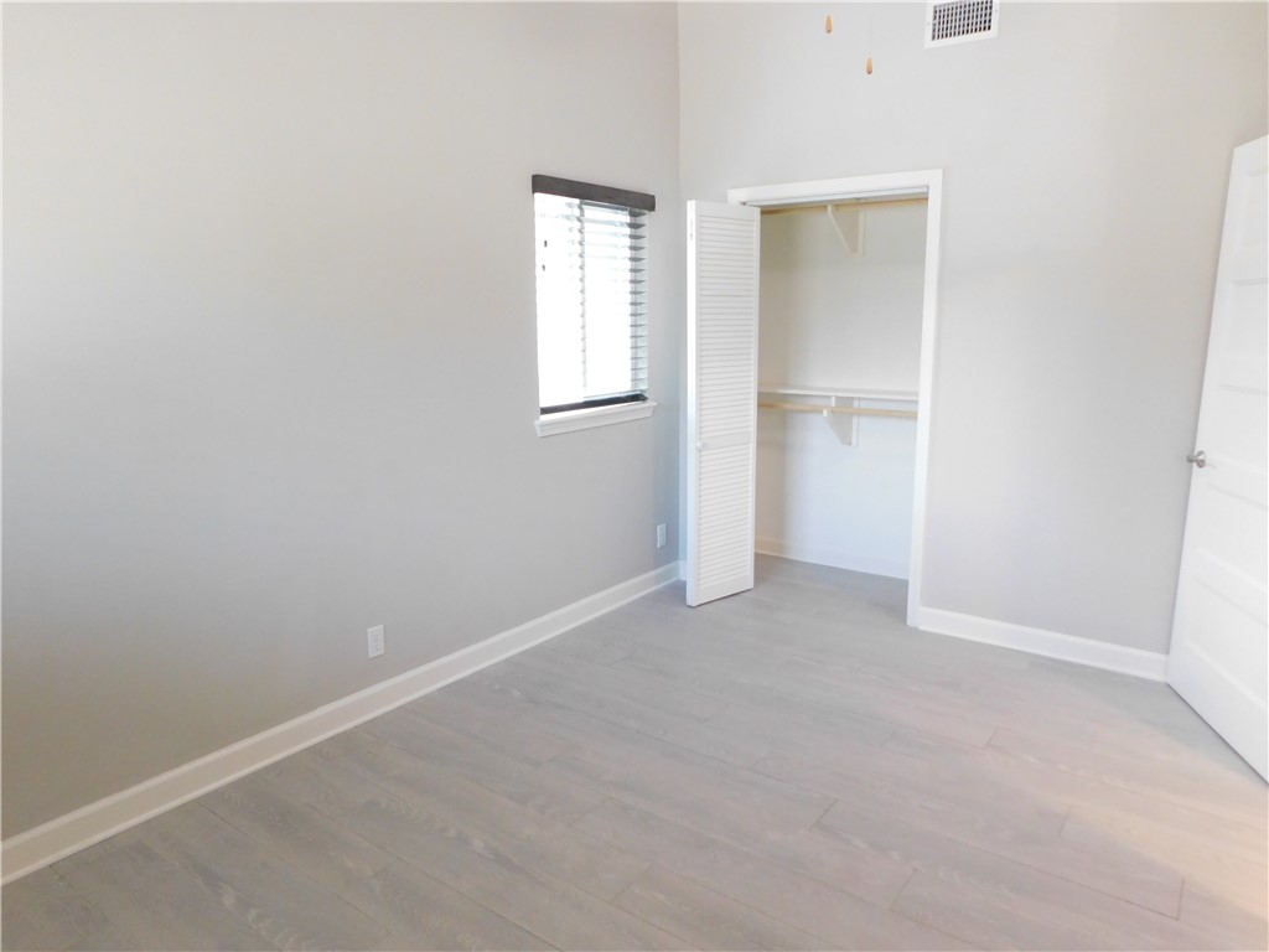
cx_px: 634
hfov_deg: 73.9
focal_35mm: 23
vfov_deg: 58.9
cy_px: 476
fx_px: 843
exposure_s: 1/15
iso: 400
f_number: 3
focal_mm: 4
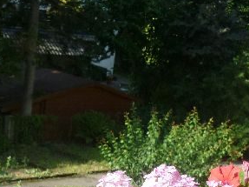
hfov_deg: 21.3
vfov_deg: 15.2
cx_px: 141
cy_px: 251
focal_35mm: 92
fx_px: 661
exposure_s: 1/400
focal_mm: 5.5
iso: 80
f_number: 2.8
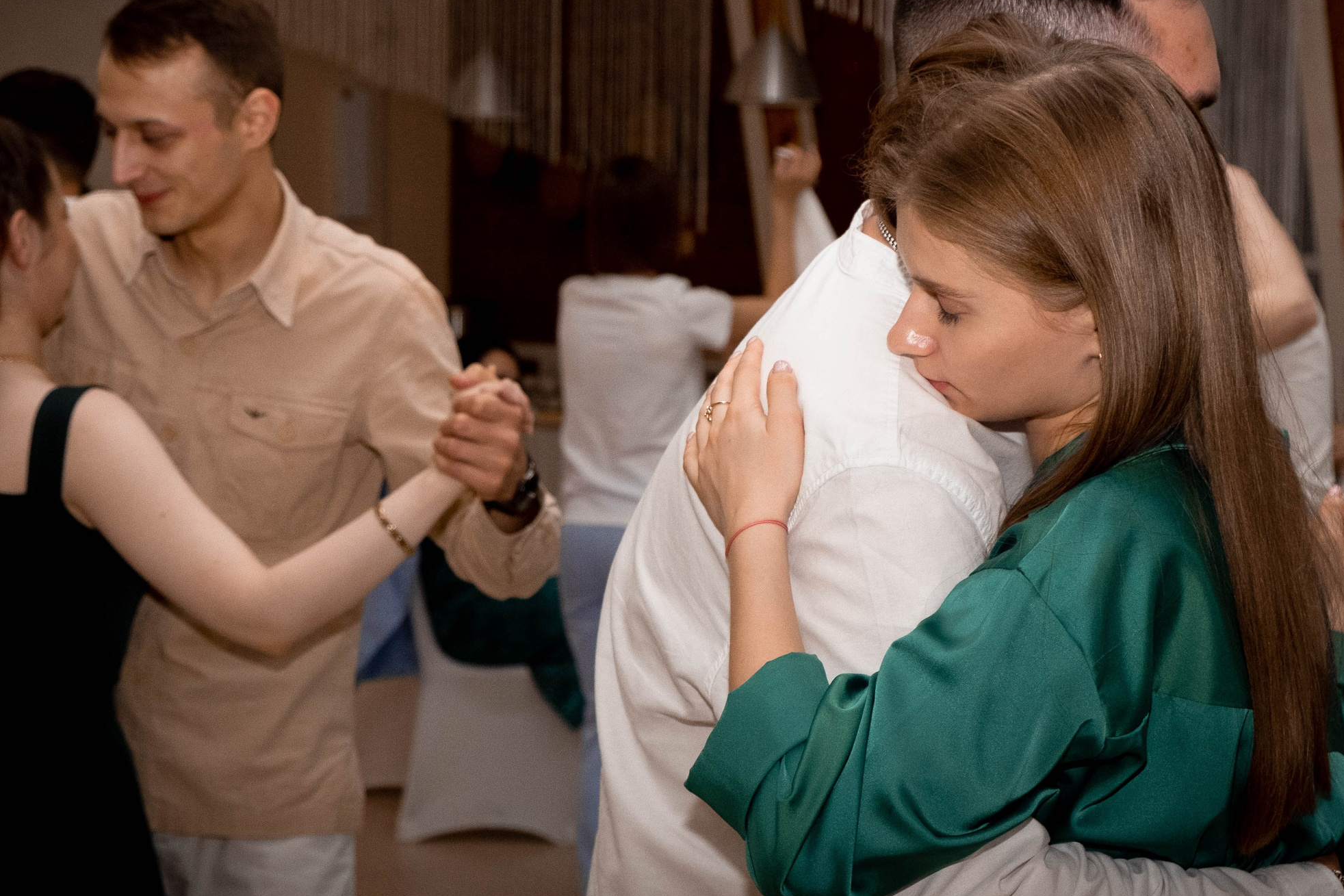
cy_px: 382
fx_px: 2725
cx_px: 689
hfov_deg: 27.7
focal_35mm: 73
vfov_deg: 18.7
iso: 2000
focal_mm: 37.4
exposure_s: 1/160
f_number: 4.5
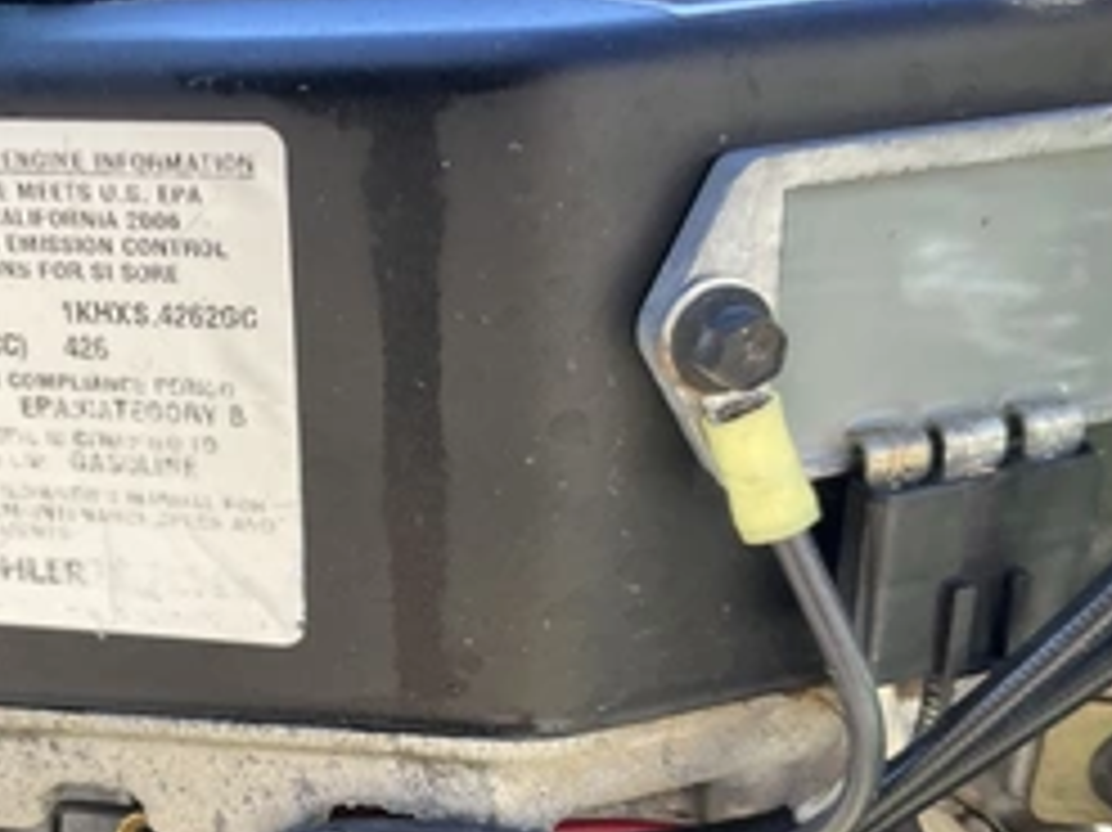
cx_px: 315
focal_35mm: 47
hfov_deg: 39.6
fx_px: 1509
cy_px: 553
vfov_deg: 30.6
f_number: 1.8
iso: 16
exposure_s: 1/137
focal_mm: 3
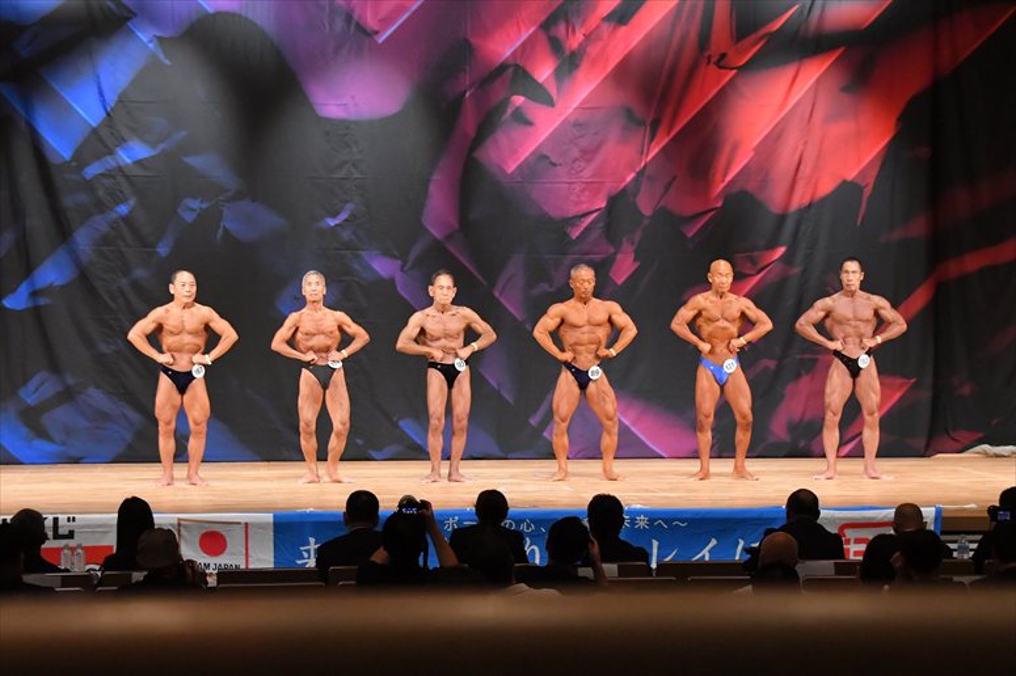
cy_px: 338
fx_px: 2962
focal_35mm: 105
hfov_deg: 19.5
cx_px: 508
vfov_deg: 13.0
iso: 7200
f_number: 5.6
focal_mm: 70
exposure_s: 1/400
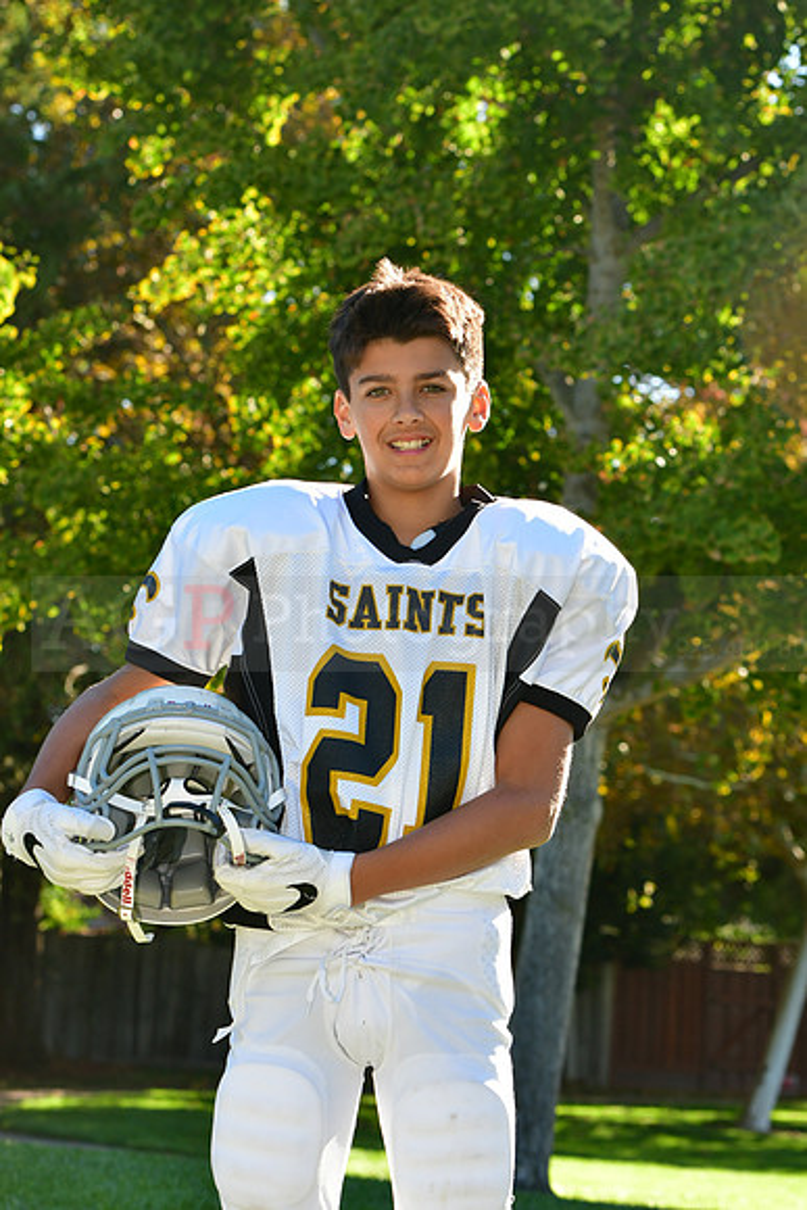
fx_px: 3931
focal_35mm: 117
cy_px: 605
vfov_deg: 17.5
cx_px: 404
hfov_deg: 11.7
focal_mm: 78
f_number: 6.3
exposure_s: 1/400
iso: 400
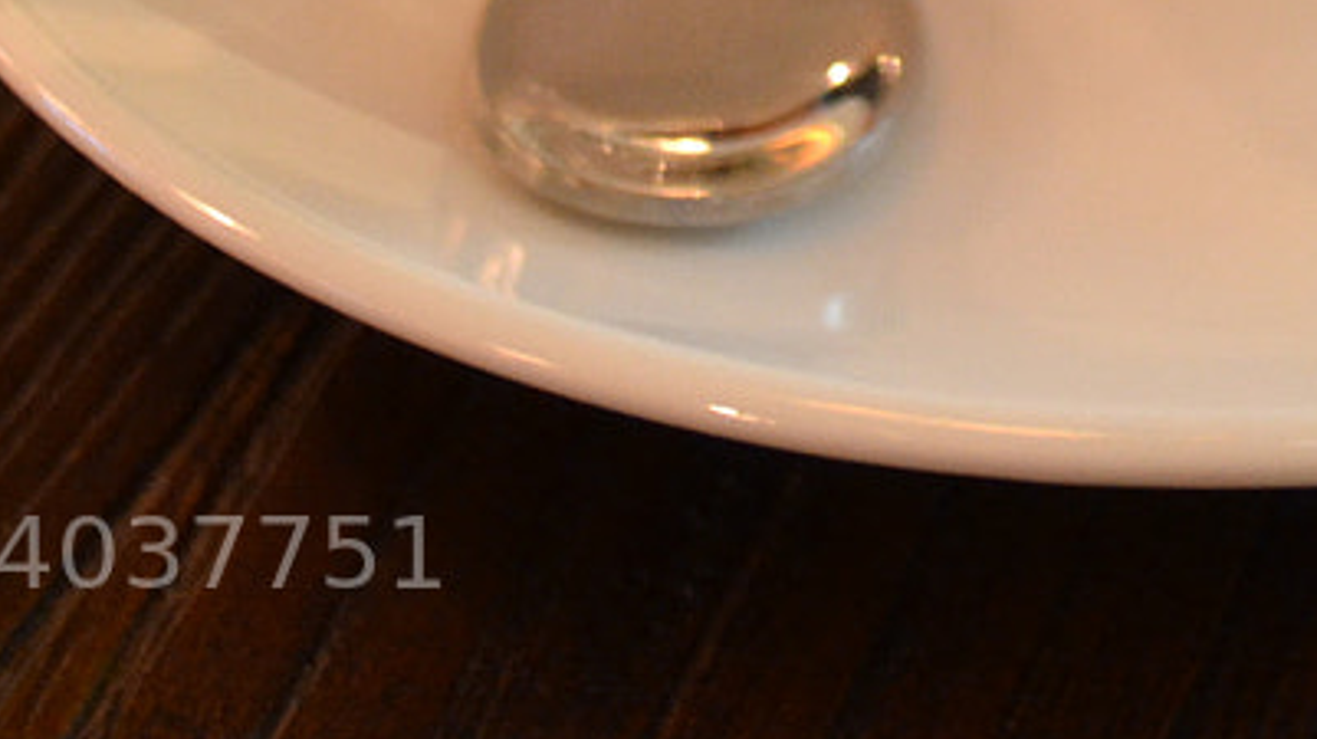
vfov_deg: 8.2
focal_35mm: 138
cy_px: -939
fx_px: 4816
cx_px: 1353
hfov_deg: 15.3
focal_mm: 22
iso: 800
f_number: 3.8
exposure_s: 1/3
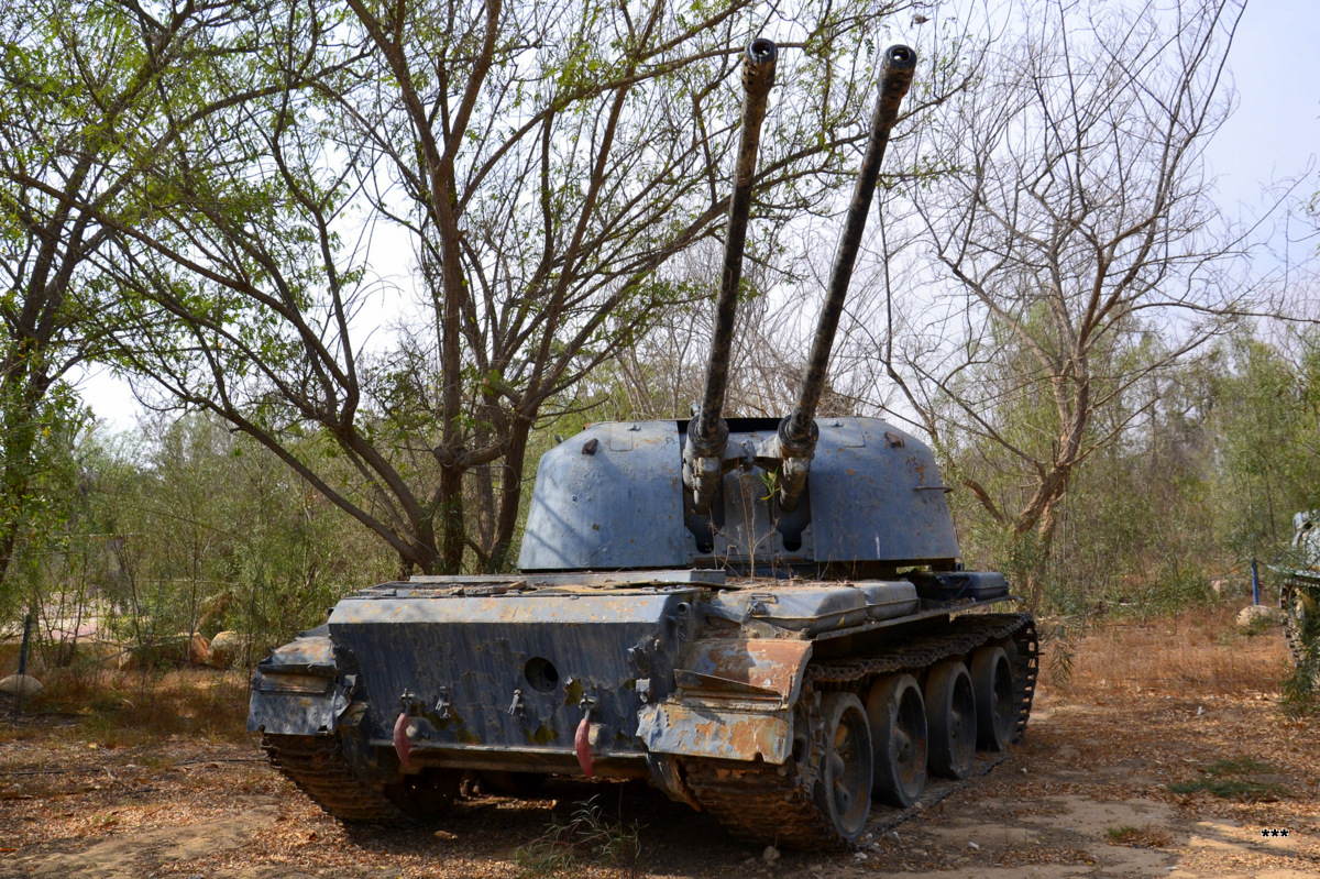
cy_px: 440
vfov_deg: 39.9
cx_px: 660
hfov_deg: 57.2
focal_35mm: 33
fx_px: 1209
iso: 400
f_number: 11
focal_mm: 22
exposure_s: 1/500
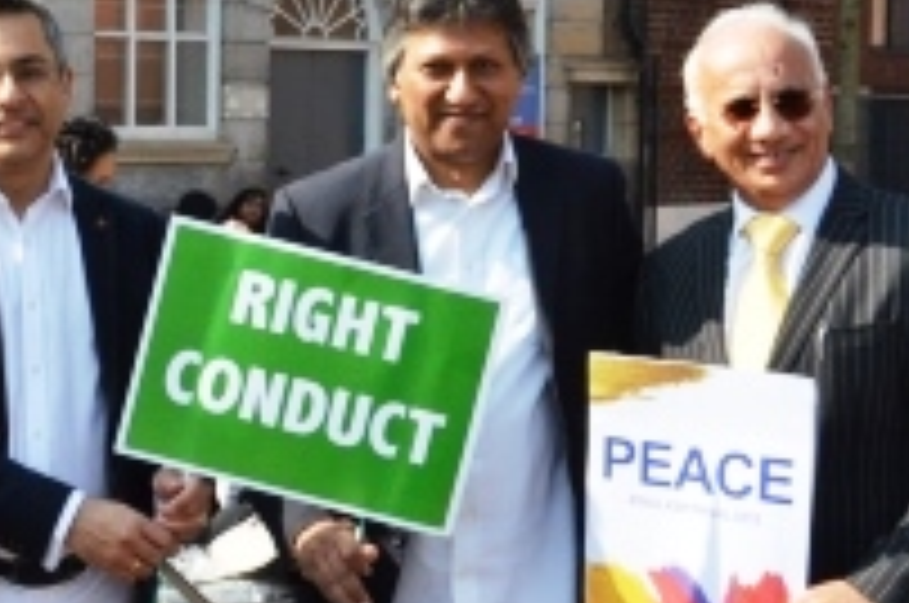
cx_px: 58
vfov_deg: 14.6
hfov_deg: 21.4
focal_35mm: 93
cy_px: 227
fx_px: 2344
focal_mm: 28
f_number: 13
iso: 1600
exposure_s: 1/640
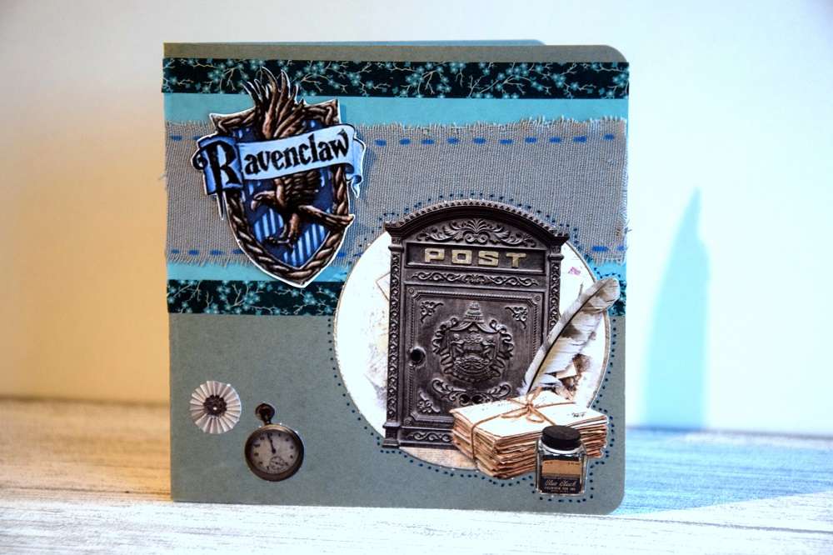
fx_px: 2429
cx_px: 416
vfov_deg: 13.0
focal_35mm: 105
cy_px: 278
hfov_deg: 19.5
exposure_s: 1/60
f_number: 5.3
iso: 720
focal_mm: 70
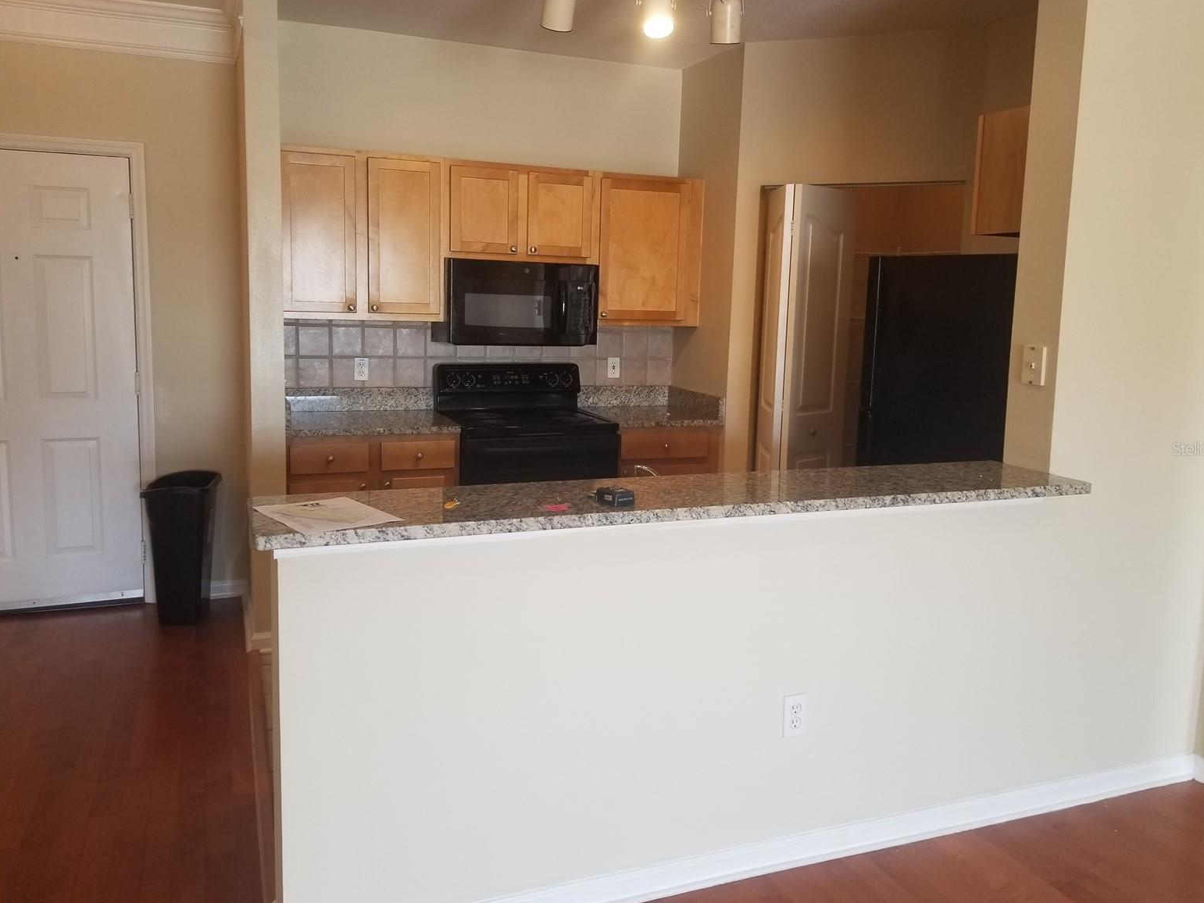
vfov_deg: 51.4
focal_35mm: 27
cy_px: 448
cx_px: 621
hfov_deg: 65.3
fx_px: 939
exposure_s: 1/60
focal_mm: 4.25
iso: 80
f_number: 1.7
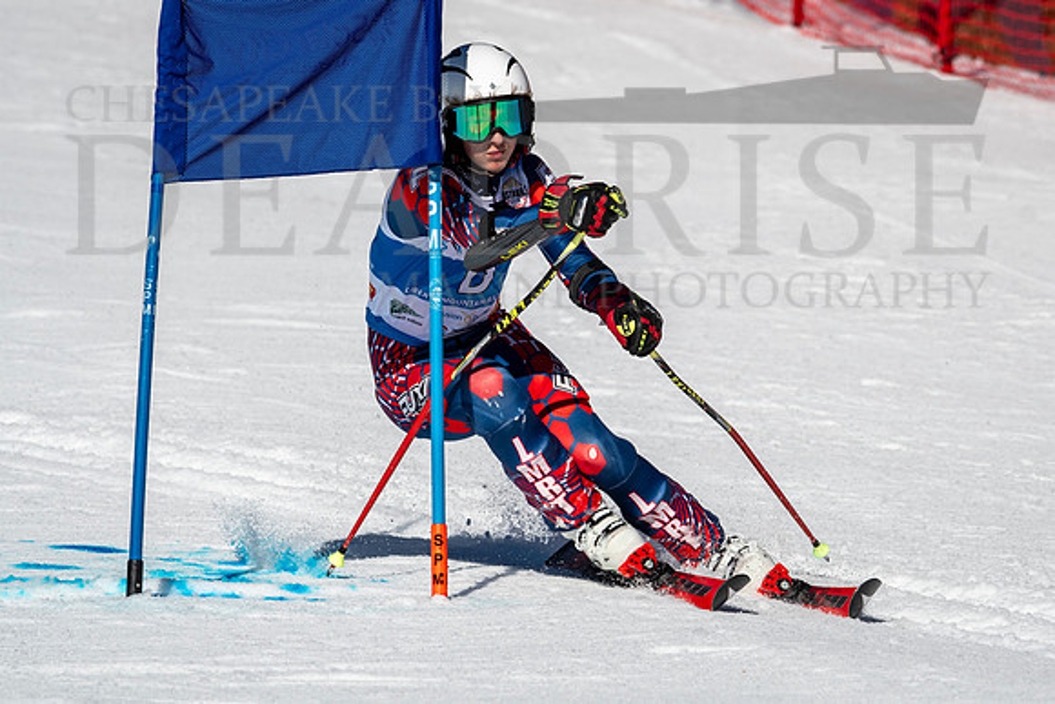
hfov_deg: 3.1
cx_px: 592
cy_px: 309
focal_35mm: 674
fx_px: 19748
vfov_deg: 2.0
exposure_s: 1/2000
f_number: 8
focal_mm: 400
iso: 200
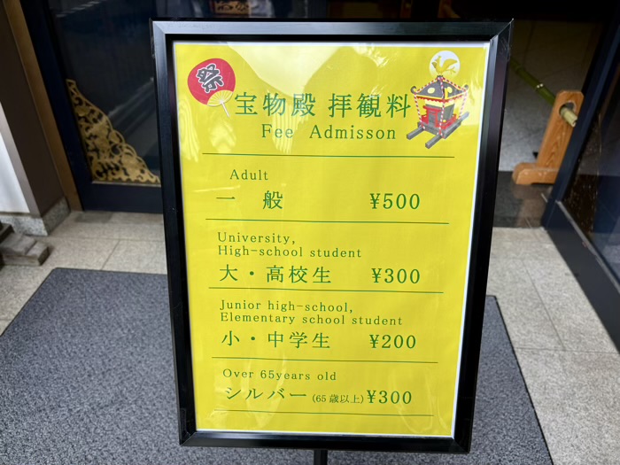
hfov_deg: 67.3
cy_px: 232
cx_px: 310
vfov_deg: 53.1
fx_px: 466
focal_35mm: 26
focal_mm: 5.96
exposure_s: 1/135
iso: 32
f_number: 1.6
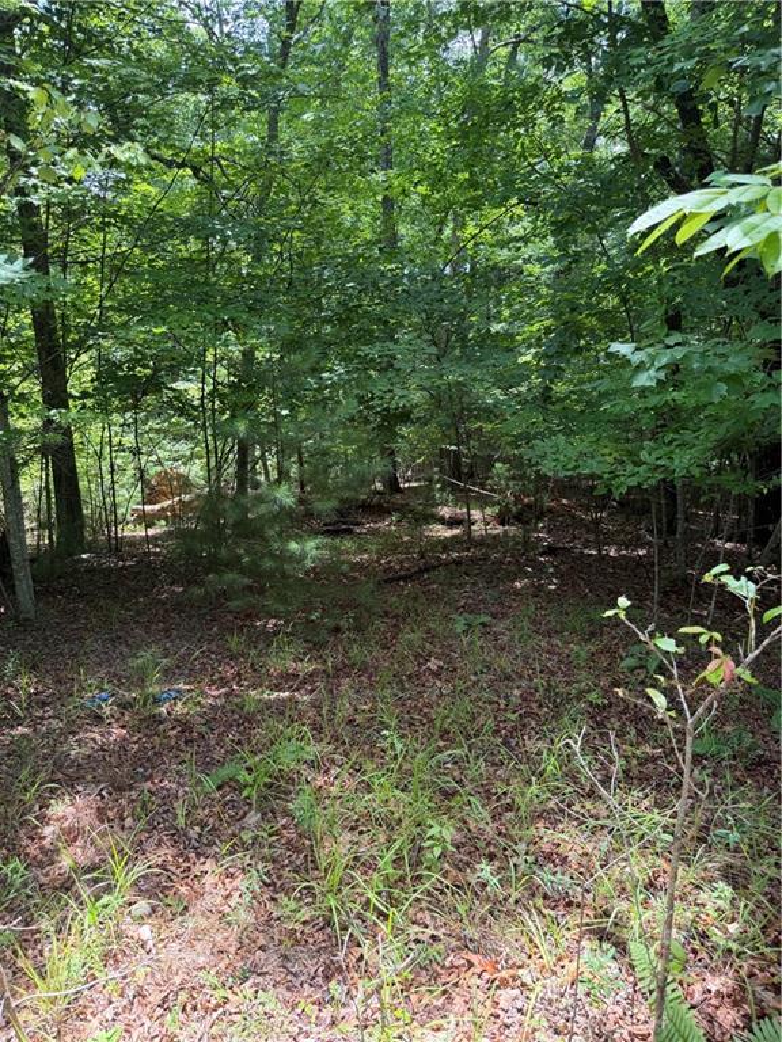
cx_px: 391
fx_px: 723
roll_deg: +3.1
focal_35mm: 24
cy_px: 521
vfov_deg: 71.6
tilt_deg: -16.3
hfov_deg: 56.8
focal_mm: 6.76
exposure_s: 1/426
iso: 100
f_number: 1.78
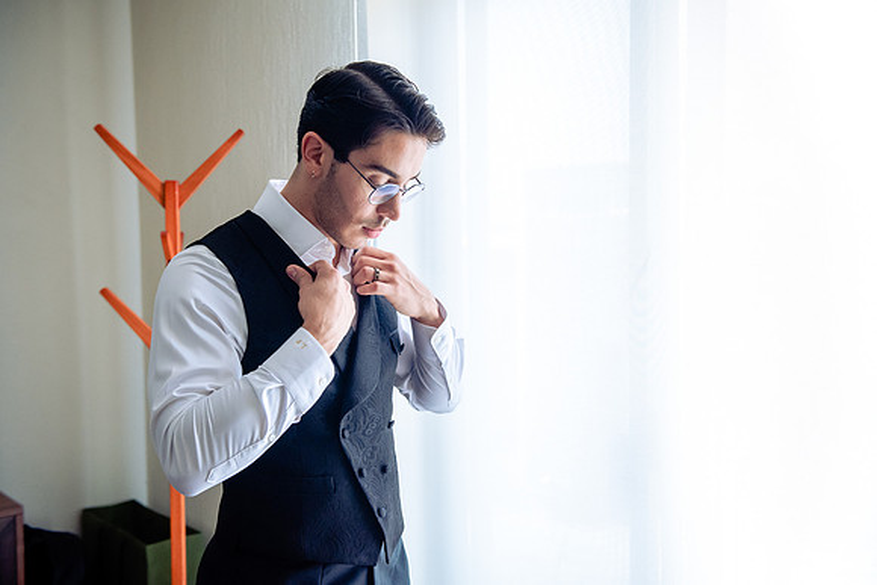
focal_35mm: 38
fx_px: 926
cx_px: 438
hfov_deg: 50.7
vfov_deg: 35.1
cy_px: 292
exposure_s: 1/250
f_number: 3.5
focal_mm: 38
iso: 1250
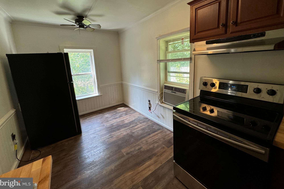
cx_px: 143
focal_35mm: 15
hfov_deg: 100.4
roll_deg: +1.9
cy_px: 80
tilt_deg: -8.5
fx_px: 118
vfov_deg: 76.8
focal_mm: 2.22
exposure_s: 1/120
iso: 160
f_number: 2.2
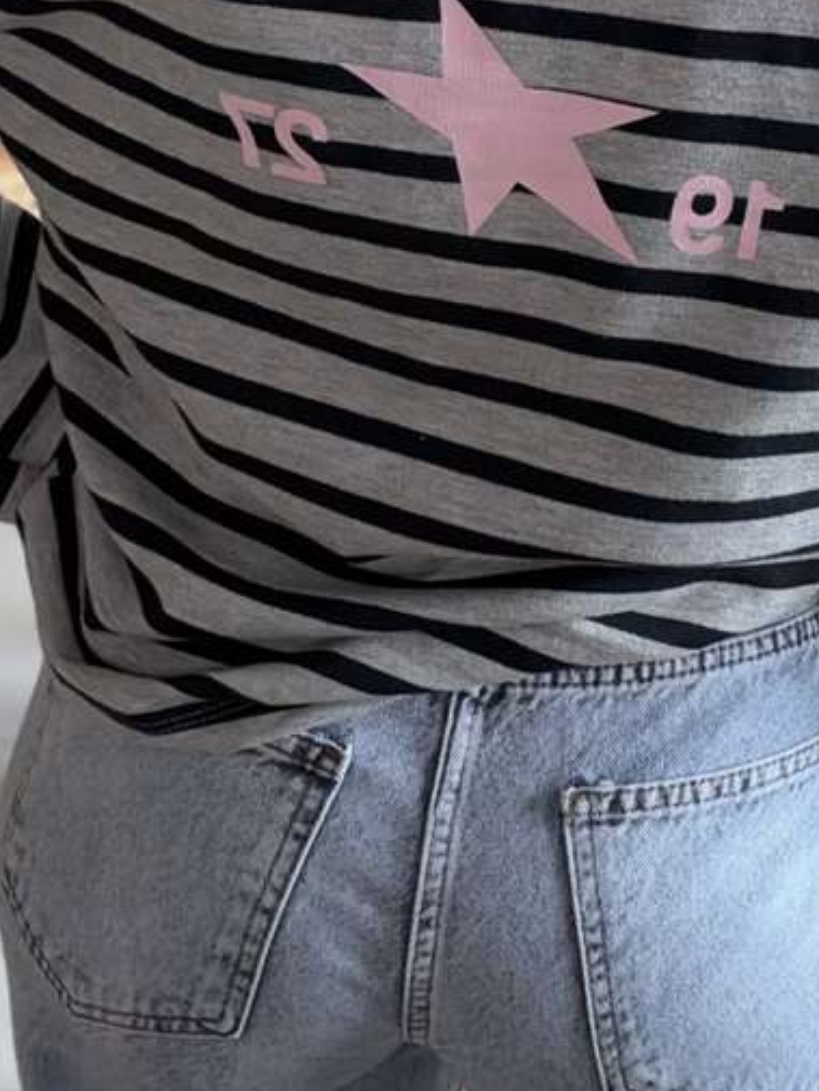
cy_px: 354
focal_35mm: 76
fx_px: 2396
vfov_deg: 25.5
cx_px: 413
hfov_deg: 19.4
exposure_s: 1/33
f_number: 1.9
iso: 250
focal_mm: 2.71
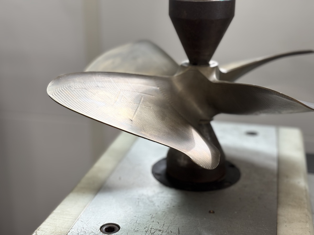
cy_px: 118
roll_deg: -0.1
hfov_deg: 36.8
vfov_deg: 28.0
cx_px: 157
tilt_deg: -19.2
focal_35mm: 52
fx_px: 472
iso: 50
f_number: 1.6
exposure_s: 1/60
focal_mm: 5.96
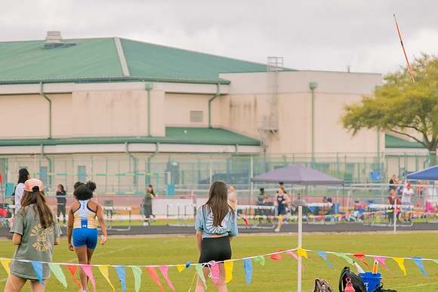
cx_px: 248
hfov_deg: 8.1
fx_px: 3097
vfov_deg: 5.4
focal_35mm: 255
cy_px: 154
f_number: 4
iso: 200
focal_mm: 120
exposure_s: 1/200
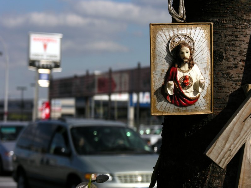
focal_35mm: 128
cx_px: 126
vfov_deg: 11.6
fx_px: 928
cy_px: 94
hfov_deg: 15.4
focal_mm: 32.4
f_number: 3.8
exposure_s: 1/871
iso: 50
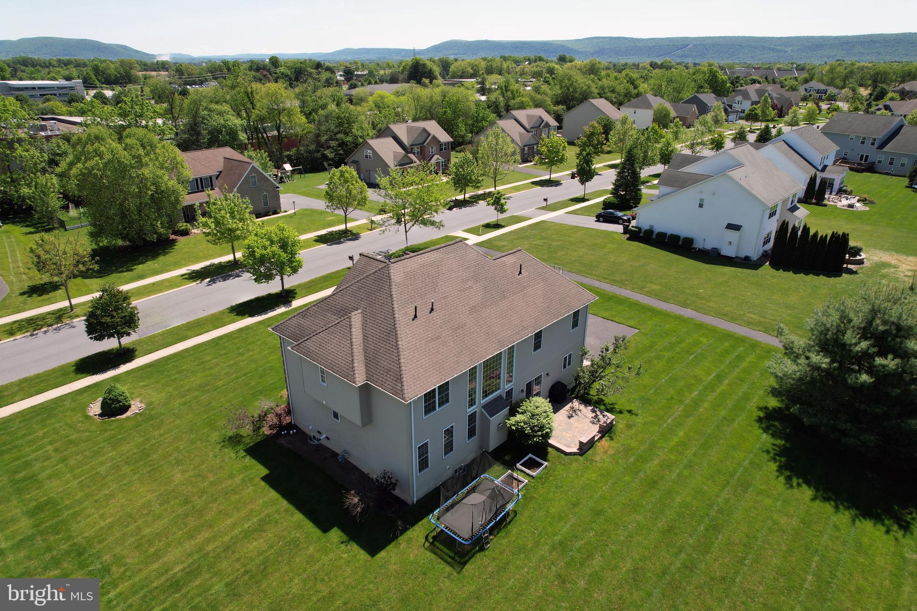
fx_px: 560
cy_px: 306
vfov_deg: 57.2
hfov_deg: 78.6
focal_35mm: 22
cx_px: 458
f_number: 2.8
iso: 110
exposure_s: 1/1250
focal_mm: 8.38
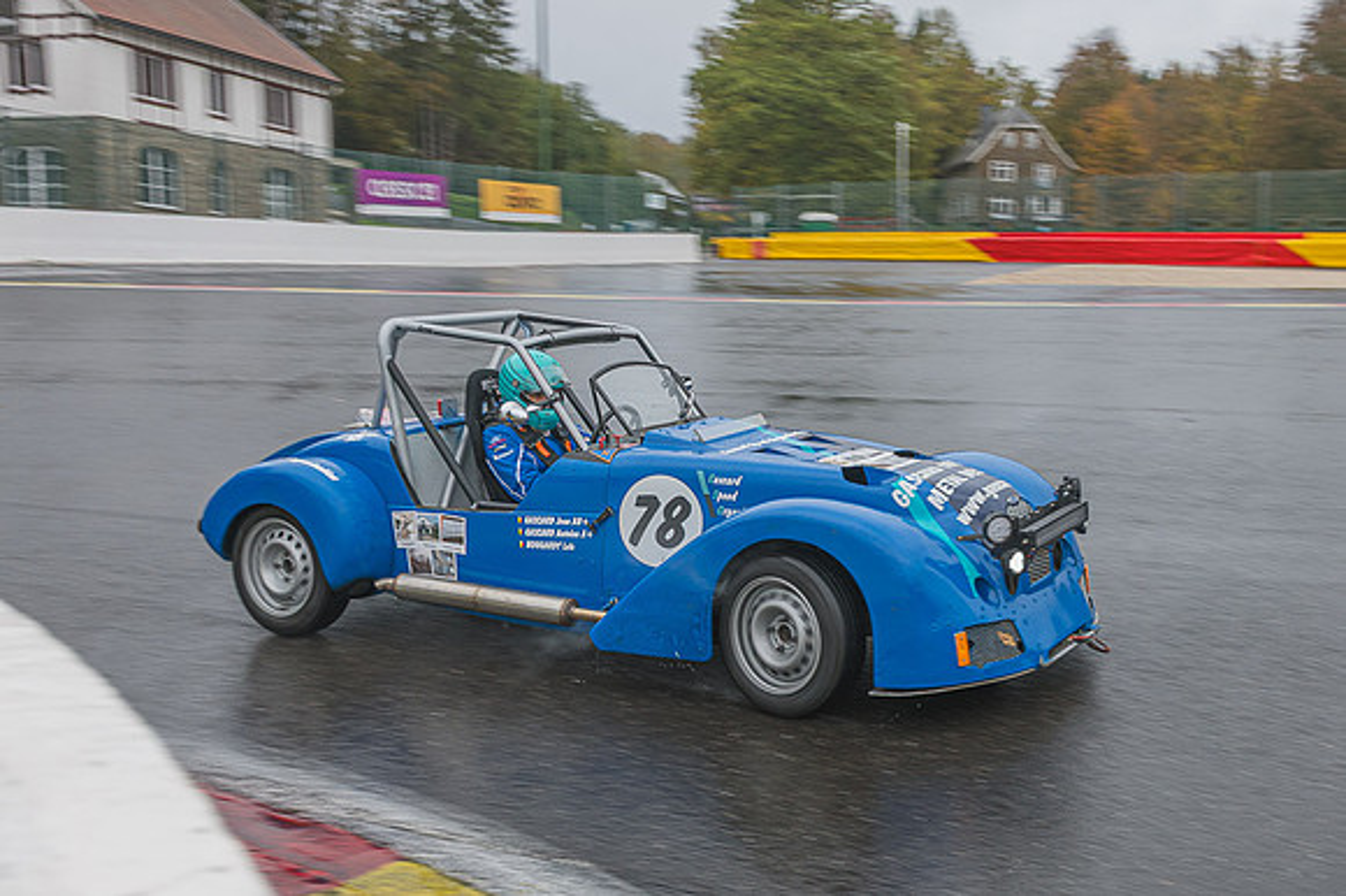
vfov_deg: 32.7
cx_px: 858
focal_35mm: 41
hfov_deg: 47.1
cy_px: 500
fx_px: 1526
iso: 140
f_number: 5
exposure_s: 1/200
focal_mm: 28
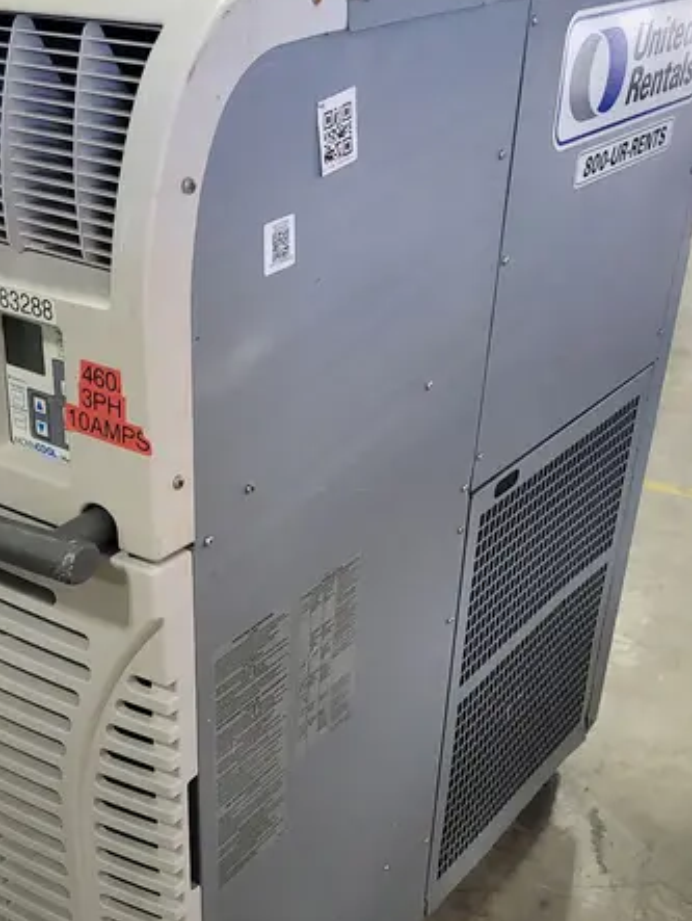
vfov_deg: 43.5
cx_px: 239
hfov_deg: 33.4
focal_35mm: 43
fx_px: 1144
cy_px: 564
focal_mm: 5.4
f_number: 1.8
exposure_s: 1/120
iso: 250
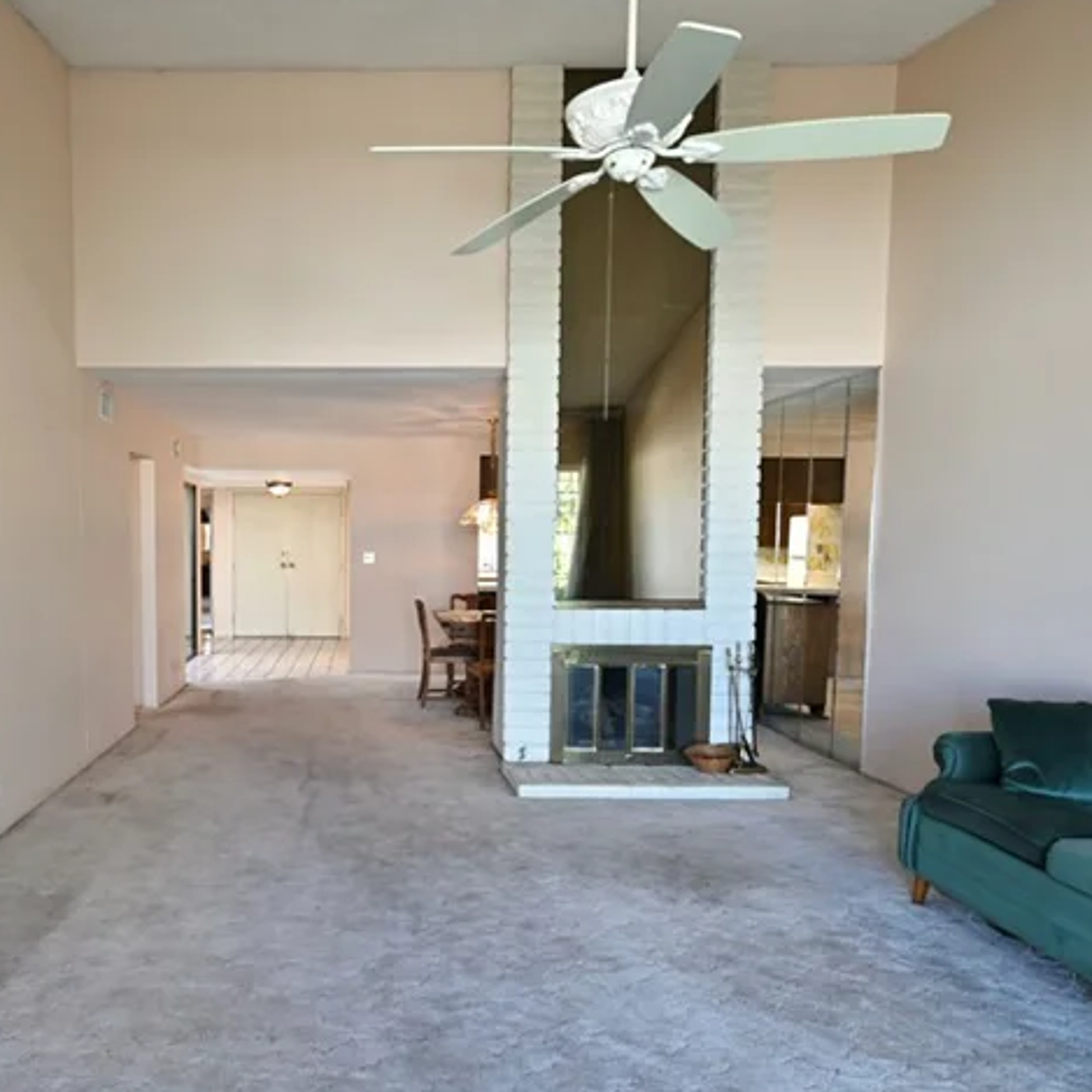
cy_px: 595
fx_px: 928
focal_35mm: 26
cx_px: 338
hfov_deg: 59.1
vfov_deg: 60.8
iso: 800
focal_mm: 14
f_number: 5
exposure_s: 1/60
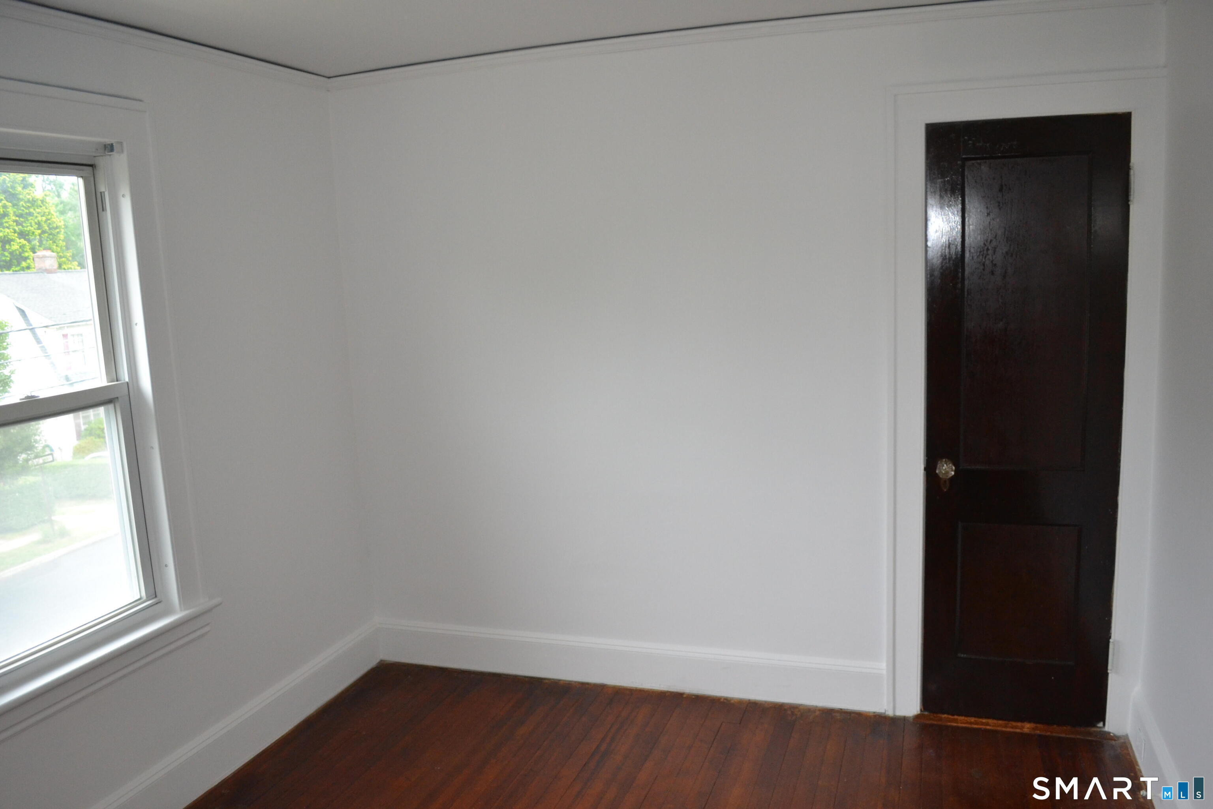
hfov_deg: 67.4
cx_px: 606
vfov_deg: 47.9
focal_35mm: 27
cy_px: 404
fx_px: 910
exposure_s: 1/60
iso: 1250
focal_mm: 18
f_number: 3.5
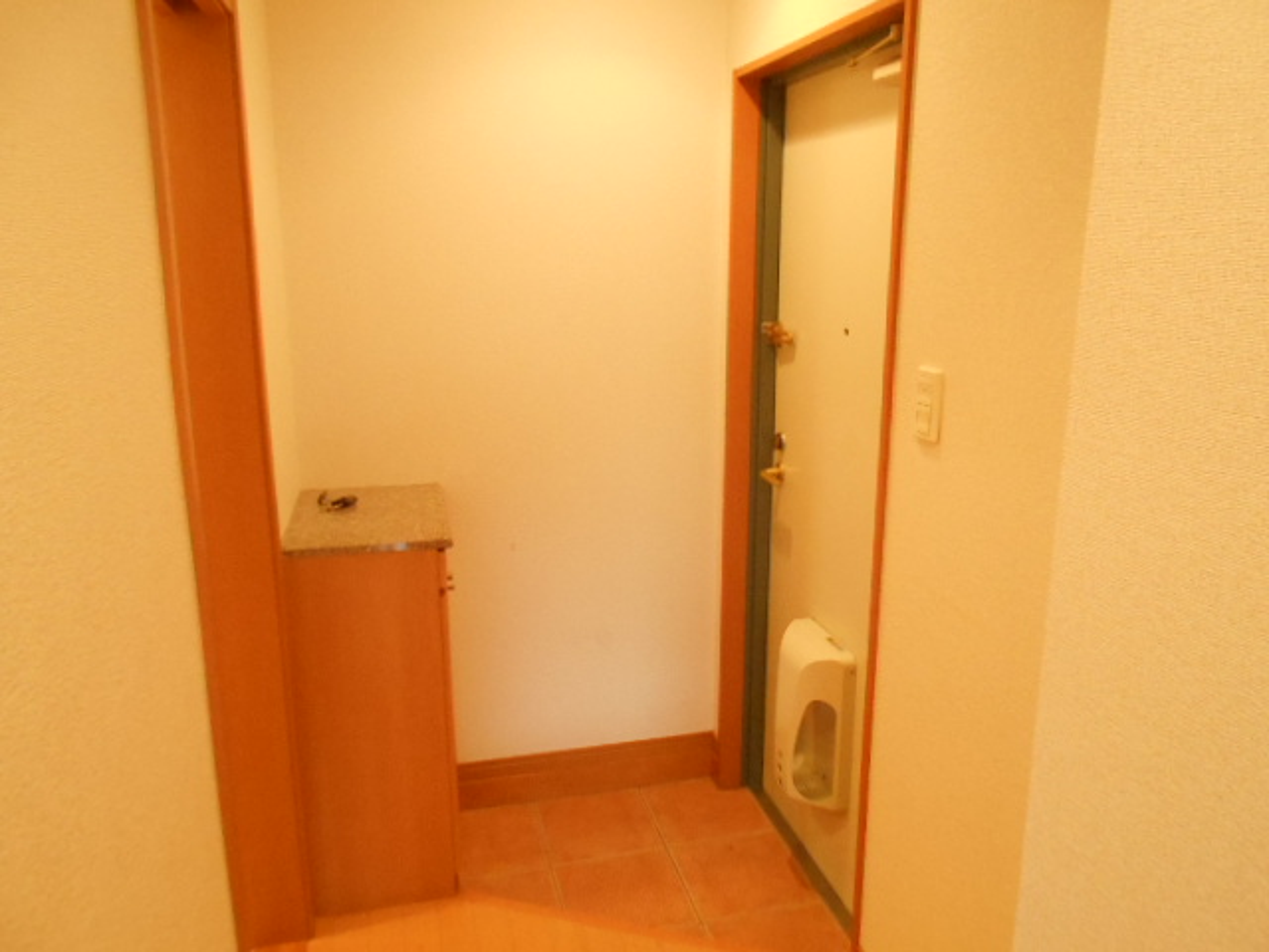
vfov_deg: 53.1
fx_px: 953
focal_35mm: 26
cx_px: 634
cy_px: 476
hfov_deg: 67.3
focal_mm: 4.6
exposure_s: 1/100
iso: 800
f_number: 3.2
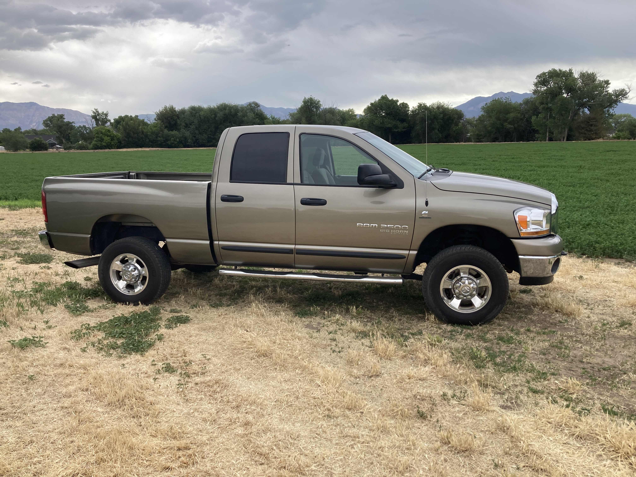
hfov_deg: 63.4
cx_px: 318
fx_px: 514
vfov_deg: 49.7
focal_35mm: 28
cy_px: 238
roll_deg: +1.4
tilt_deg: -10.5
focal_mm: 3.99
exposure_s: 1/496
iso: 20
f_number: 1.8
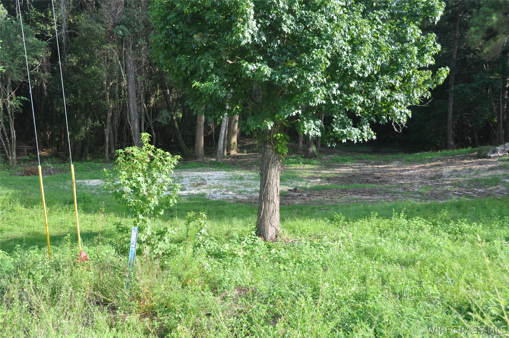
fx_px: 678
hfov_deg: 41.2
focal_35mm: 48
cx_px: 254
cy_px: 169
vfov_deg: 28.0
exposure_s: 1/160
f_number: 6.3
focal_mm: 32
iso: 200
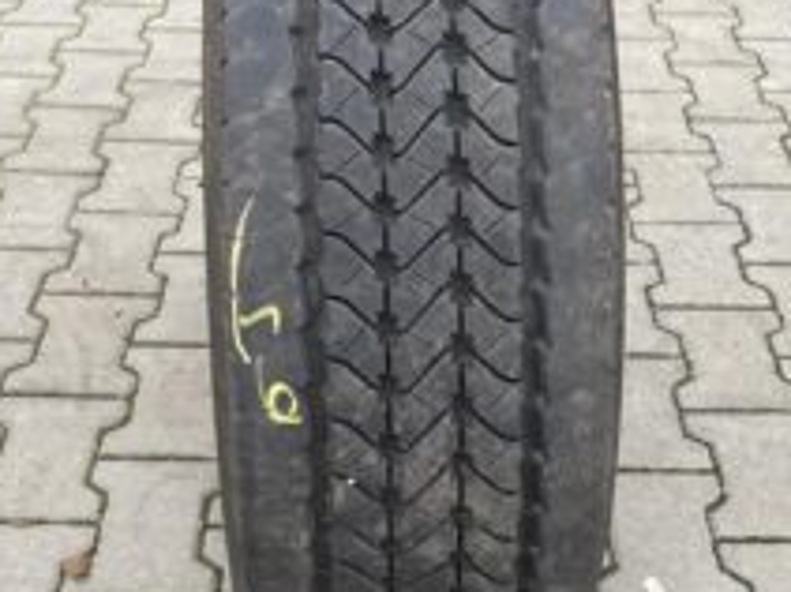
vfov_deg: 27.4
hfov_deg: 36.2
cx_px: 405
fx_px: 1210
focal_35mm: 53
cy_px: 223
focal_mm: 4.25
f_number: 1.8
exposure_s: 1/121
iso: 100
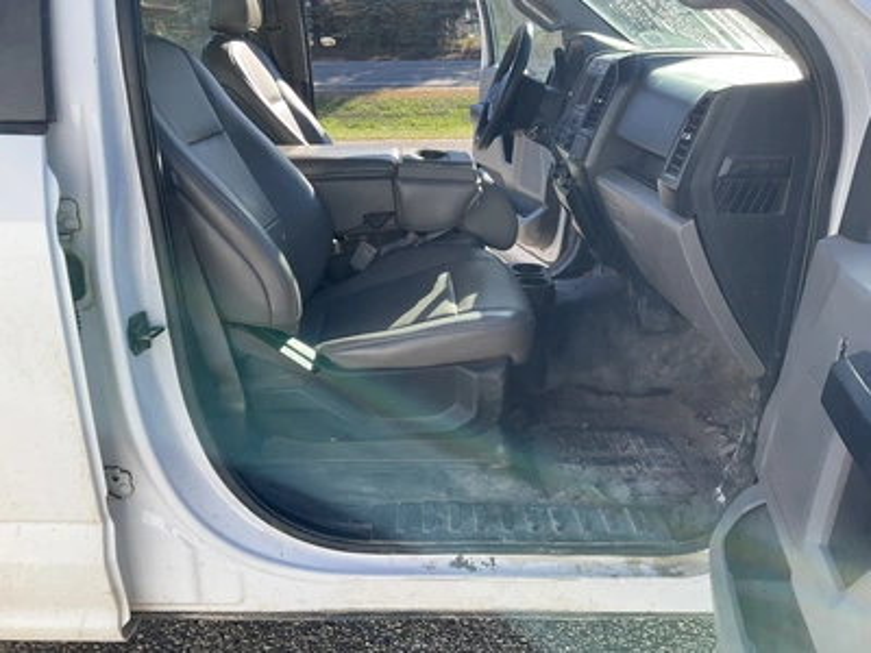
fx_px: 730
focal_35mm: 29
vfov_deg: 48.2
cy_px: 326
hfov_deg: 61.7
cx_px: 436
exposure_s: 1/465
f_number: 1.8
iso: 25
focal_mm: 3
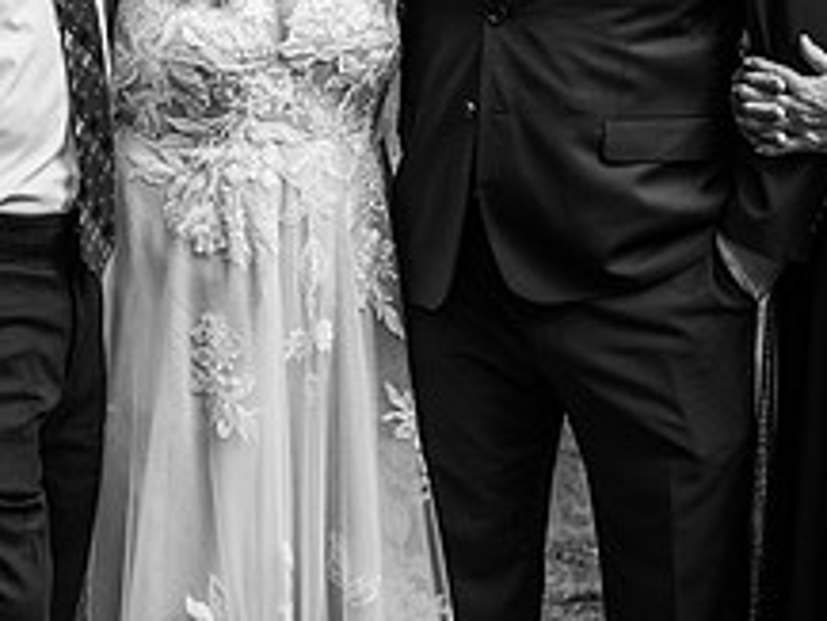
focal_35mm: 118
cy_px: -93
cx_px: 480
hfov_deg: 16.7
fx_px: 2821
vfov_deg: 12.3
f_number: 5.6
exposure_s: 1/400
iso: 200
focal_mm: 46
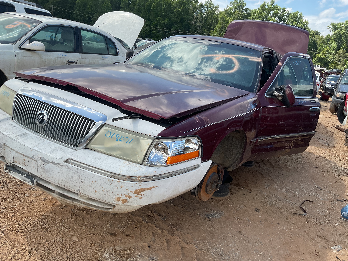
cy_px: 130
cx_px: 174
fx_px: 292
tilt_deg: -15.6
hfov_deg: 61.7
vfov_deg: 48.2
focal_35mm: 29
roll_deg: -9.1
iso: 16
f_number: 1.8
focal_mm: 3
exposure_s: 1/1015
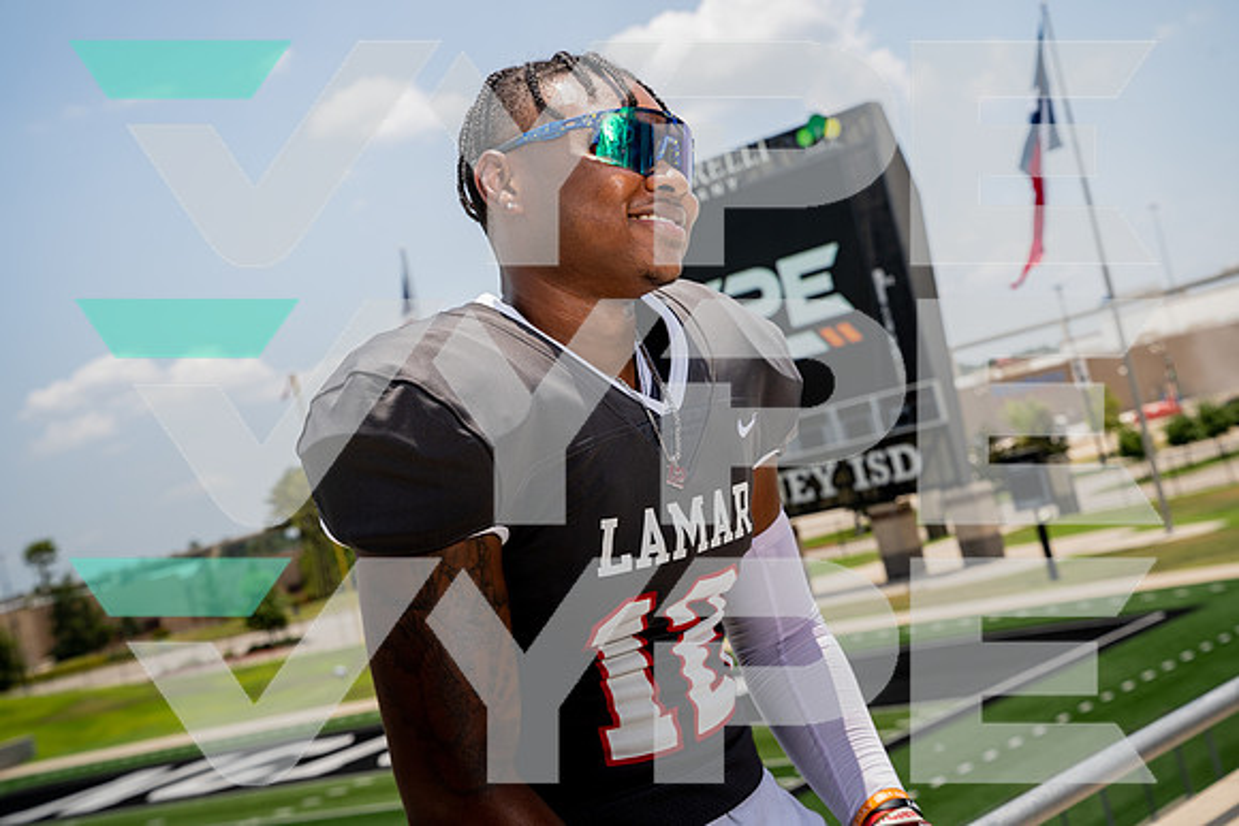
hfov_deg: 33.9
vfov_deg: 23.0
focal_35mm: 59
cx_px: 620
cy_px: 413
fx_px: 2031
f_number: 7.1
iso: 100
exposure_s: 1/250
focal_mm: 59
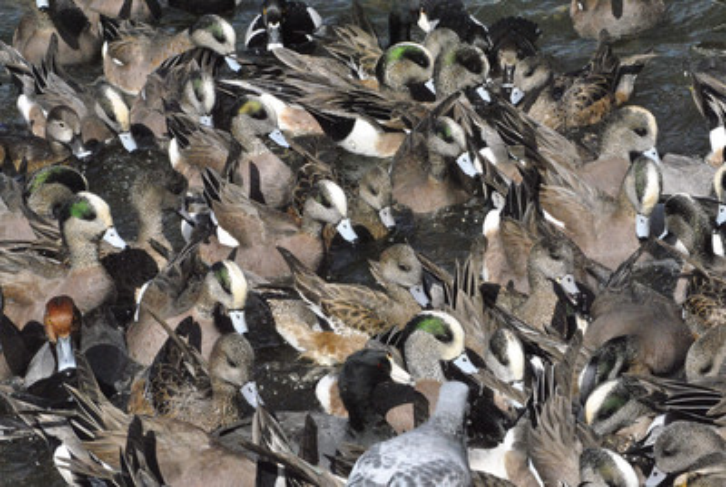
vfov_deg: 10.7
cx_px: 363
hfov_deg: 15.9
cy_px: 244
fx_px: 2605
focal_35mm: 129
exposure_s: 1/1000
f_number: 22
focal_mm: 86
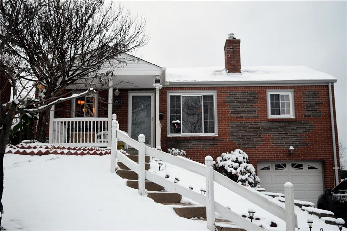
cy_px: 116
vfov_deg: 31.9
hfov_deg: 46.4
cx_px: 174
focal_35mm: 42
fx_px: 405
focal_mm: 28
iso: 400
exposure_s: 1/80
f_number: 4.5
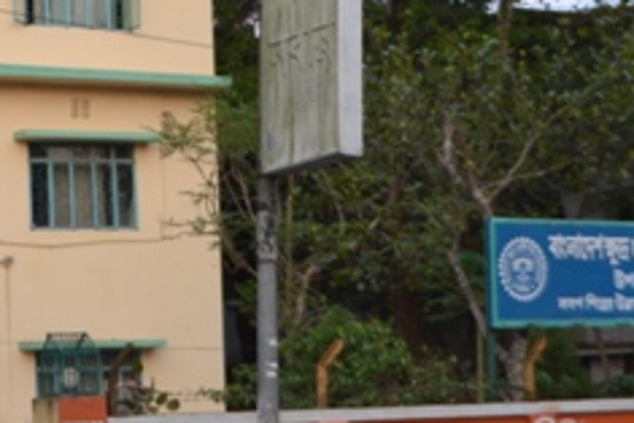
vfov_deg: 12.9
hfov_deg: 19.0
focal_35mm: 106
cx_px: 103
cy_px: 209
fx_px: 1868
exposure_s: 1/125
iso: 200
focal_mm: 26
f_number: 4.2
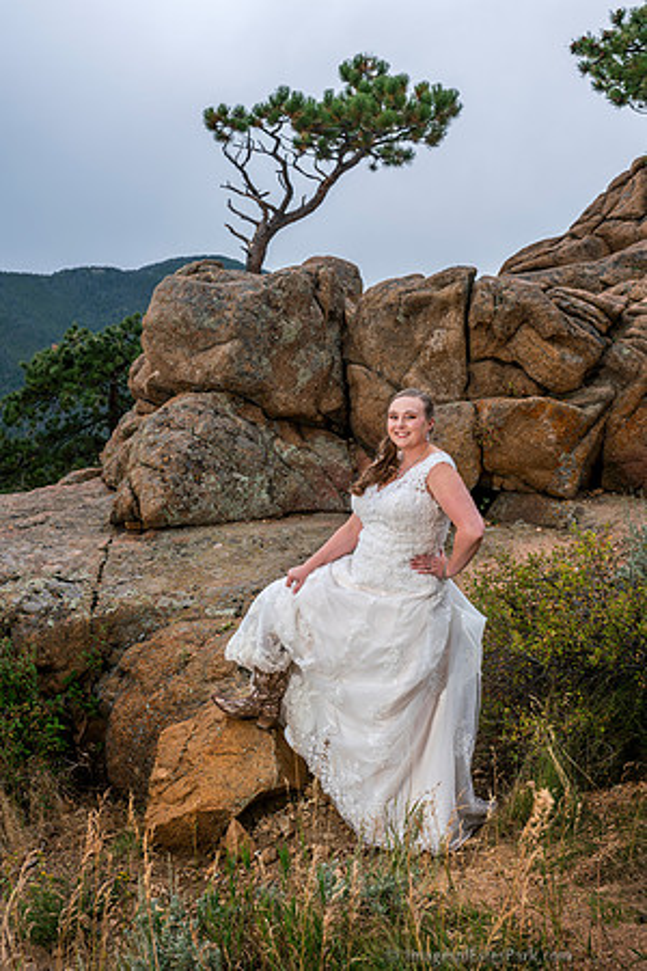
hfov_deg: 37.9
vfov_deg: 54.4
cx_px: 324
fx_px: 943
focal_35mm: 35
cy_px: 486
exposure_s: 1/60
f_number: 6.3
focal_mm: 35
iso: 100
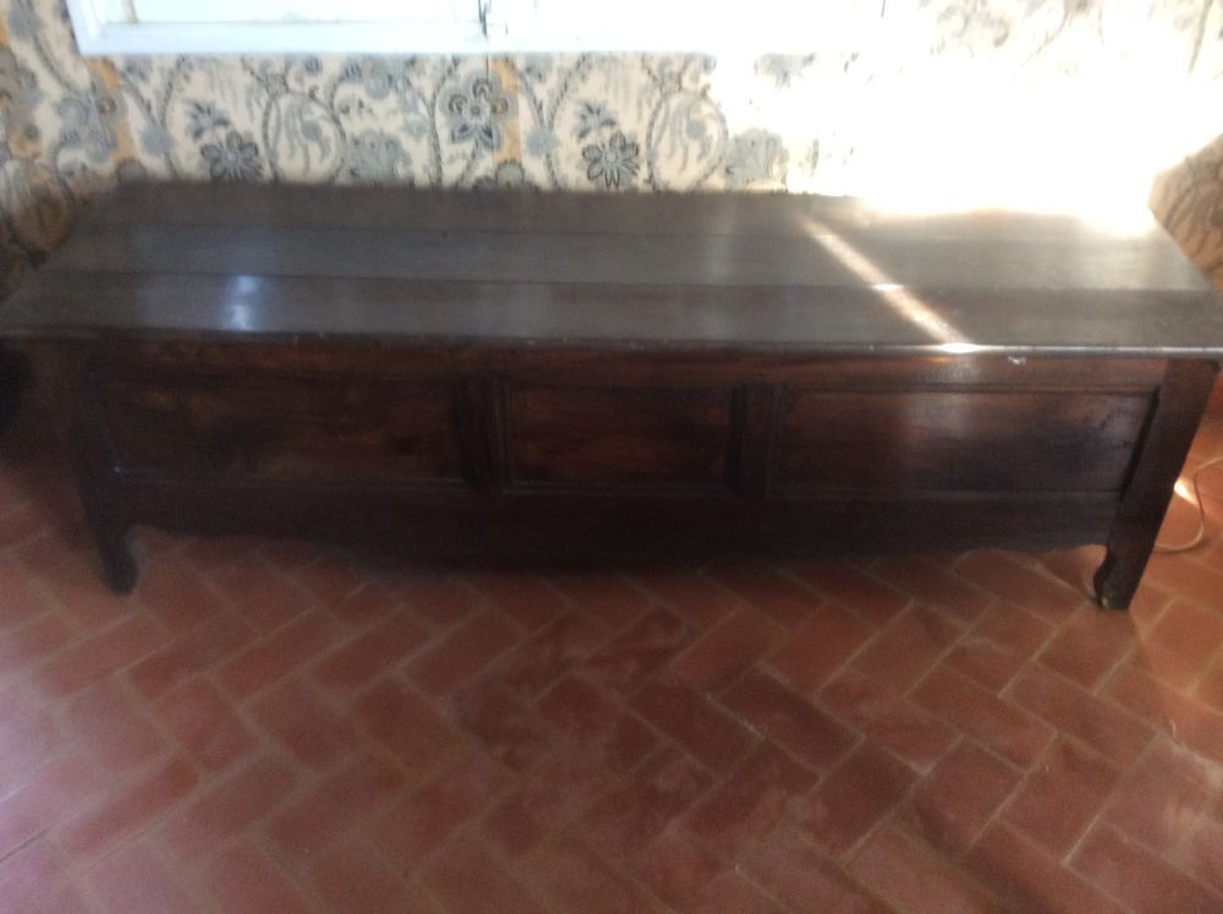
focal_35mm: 32
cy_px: 457
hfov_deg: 56.9
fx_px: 1129
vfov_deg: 44.1
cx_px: 612
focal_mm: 3.3
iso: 125
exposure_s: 1/25
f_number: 2.4
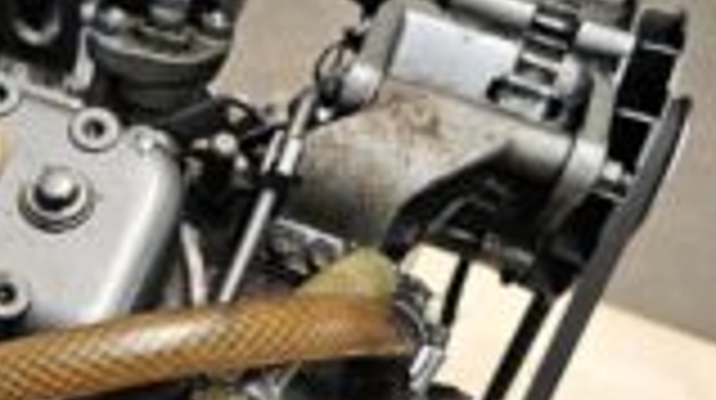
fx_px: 1195
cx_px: 104
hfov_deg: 32.1
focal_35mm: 63
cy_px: 454
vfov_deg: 18.3
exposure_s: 1/120
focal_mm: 6.3
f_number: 1.7
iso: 200
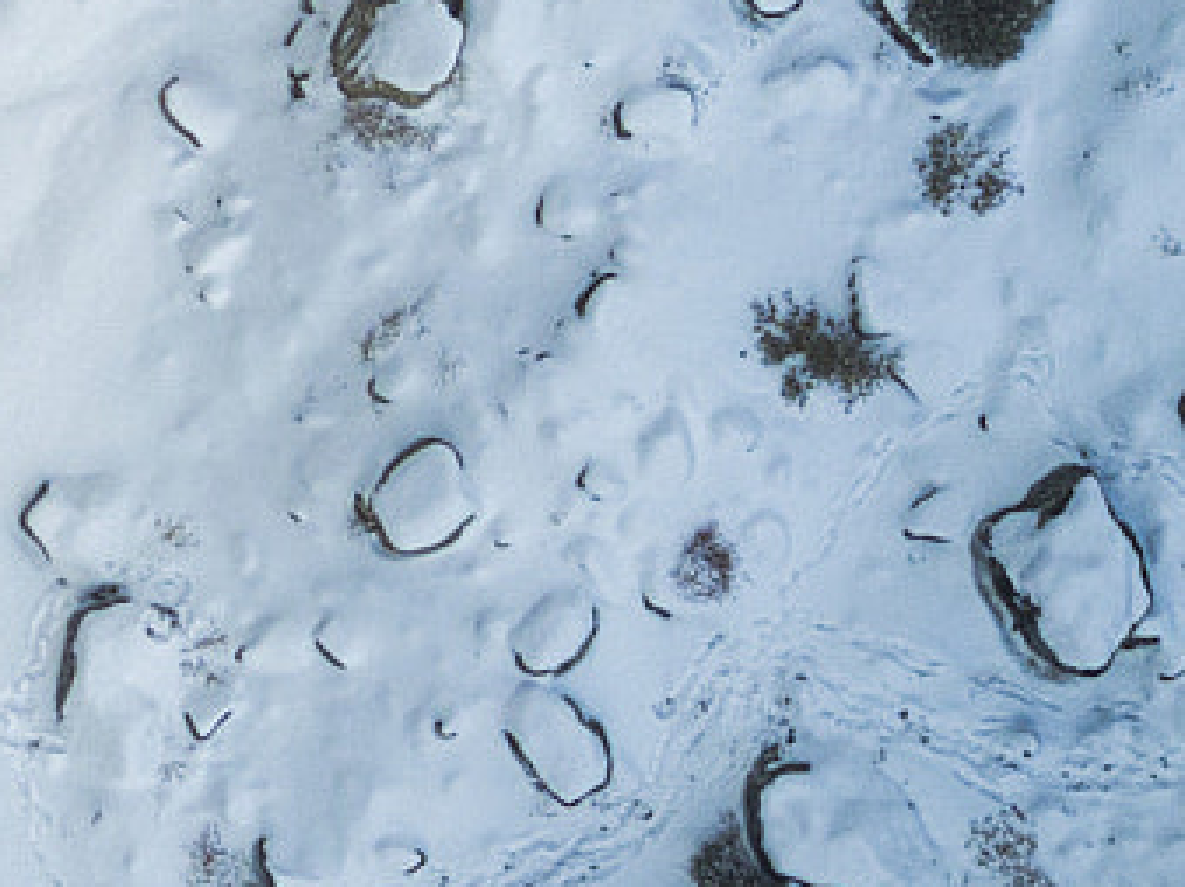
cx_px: -494
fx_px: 4208
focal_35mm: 123
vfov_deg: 11.9
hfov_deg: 15.1
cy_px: -26
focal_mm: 4.7
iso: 100
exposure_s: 1/1497
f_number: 2.2
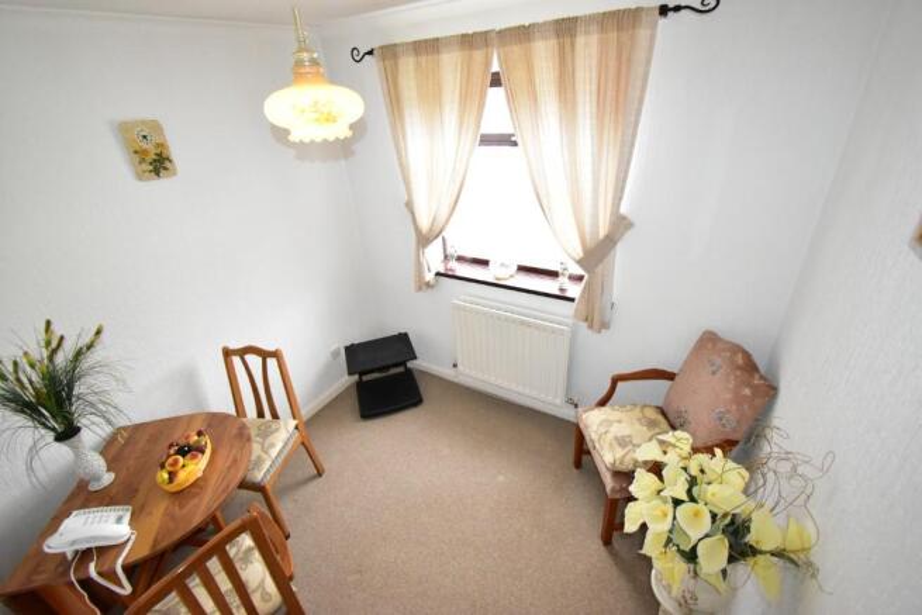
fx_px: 384
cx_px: 461
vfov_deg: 77.4
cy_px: 308
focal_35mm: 15
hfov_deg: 100.4
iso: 4500
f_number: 4.5
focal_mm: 10
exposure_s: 1/200
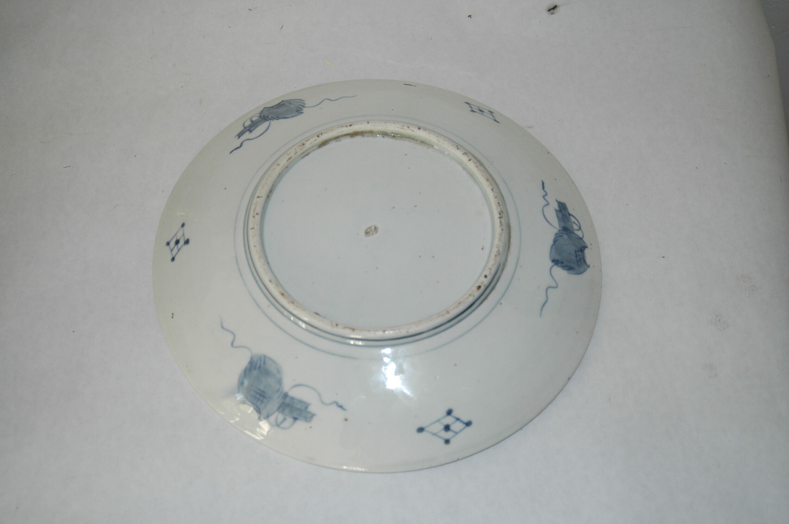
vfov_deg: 31.8
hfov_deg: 46.4
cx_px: 394
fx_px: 919
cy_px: 262
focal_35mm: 42
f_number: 3.5
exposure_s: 1/125
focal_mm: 28
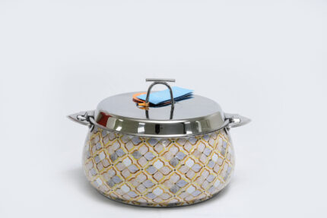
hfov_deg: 28.8
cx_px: 164
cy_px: 109
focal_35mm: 70
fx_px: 636
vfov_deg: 19.5
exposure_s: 1/160
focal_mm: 70
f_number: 16
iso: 6400
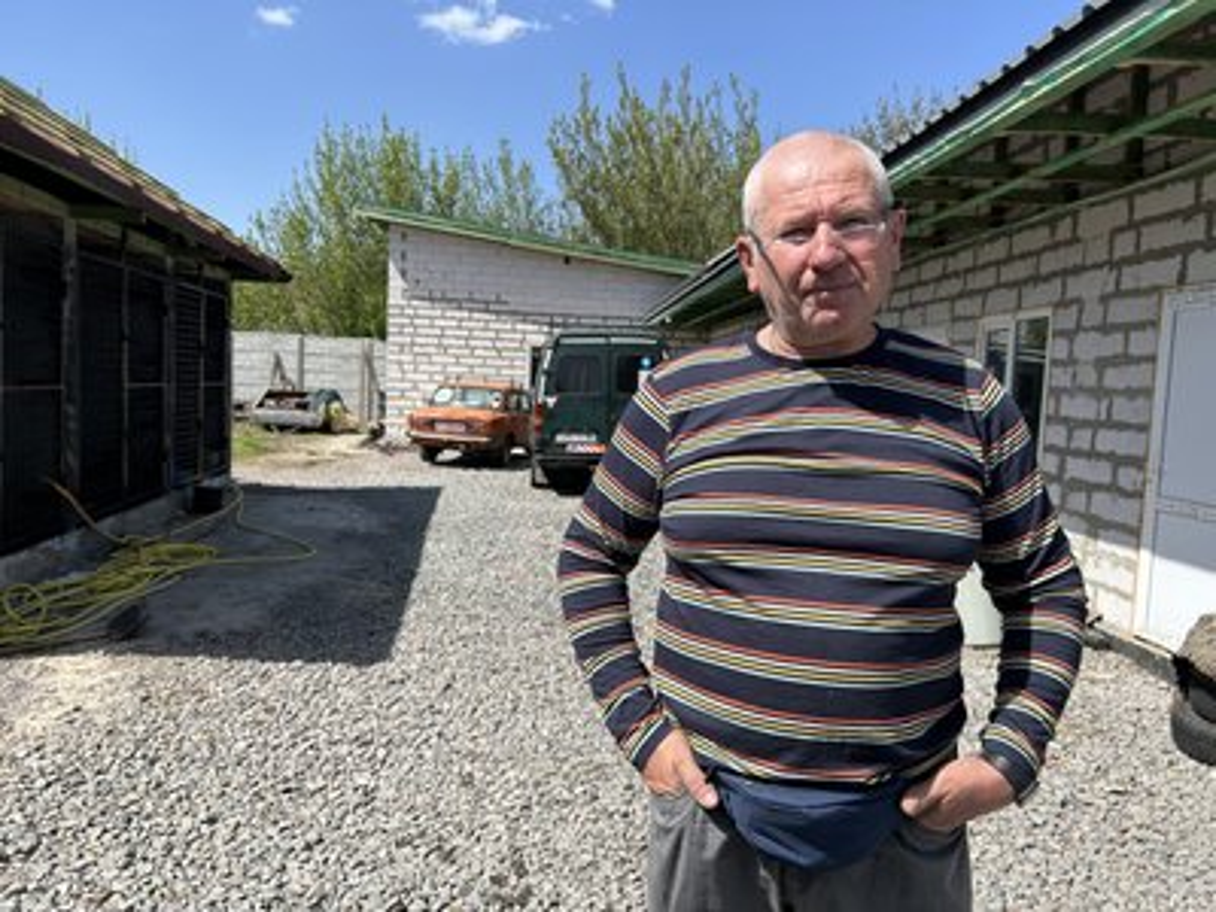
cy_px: 456
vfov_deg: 53.1
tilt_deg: -4.9
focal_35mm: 26
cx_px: 608
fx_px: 913
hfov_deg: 67.3
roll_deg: -1.9
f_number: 1.5
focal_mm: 5.7
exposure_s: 1/3460
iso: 50
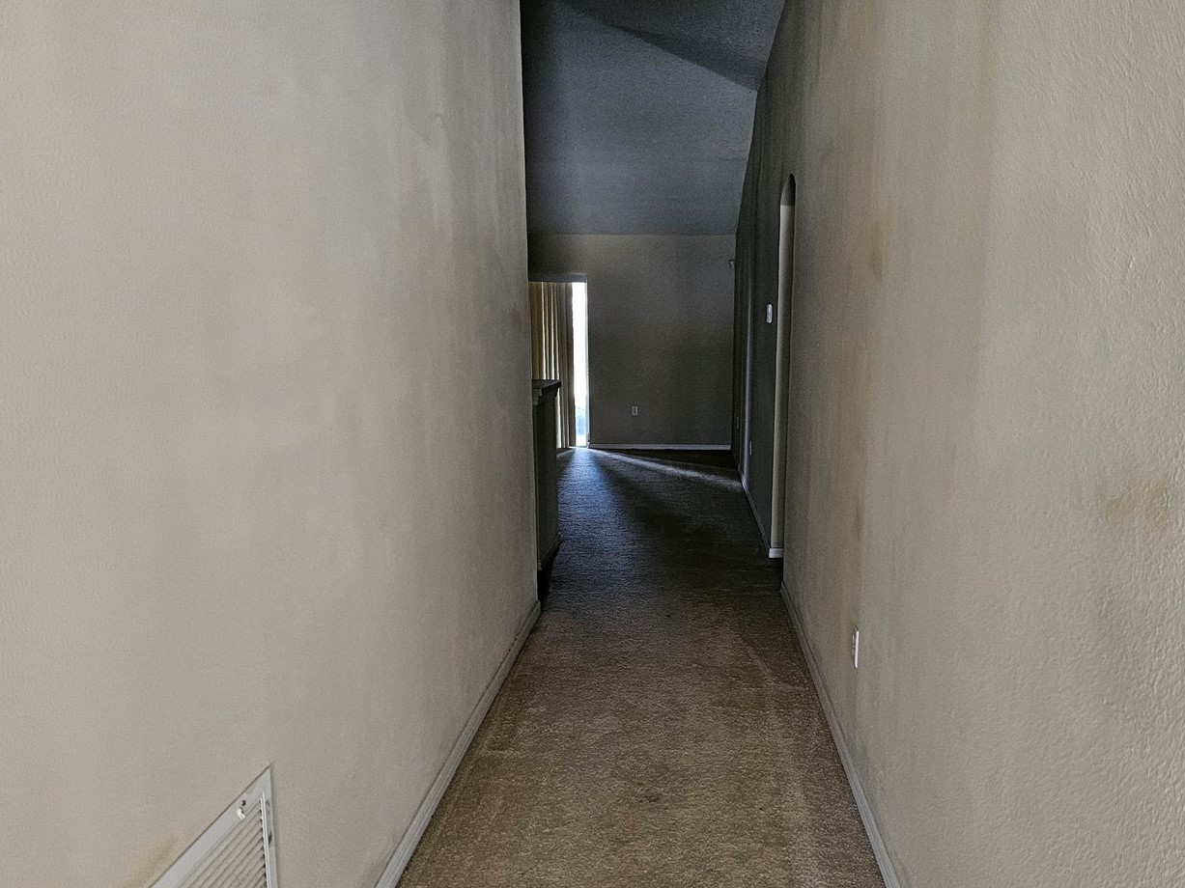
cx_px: 695
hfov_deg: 59.6
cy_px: 564
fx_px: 1027
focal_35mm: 30
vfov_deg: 46.3
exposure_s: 1/120
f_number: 1.7
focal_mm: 6.3
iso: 800
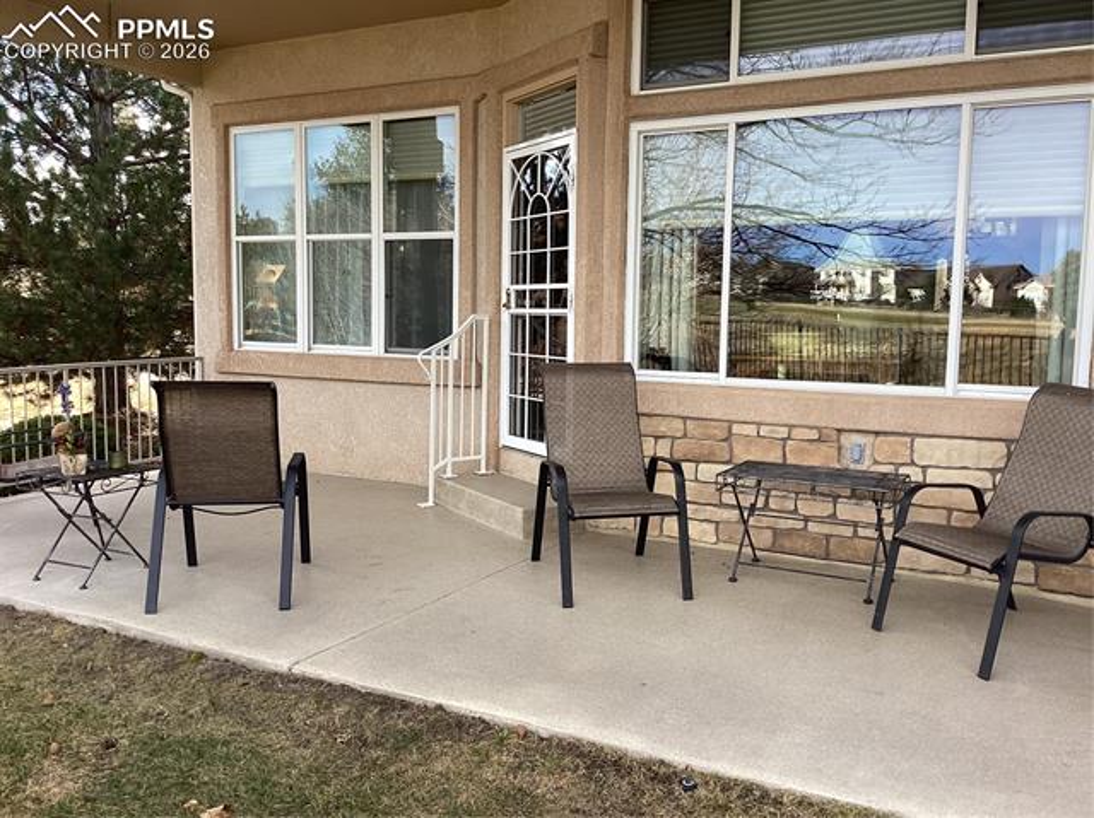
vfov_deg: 45.4
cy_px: 409
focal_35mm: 31
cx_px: 547
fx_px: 979
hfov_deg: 58.4
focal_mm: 3.3
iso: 25
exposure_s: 1/161
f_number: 2.4
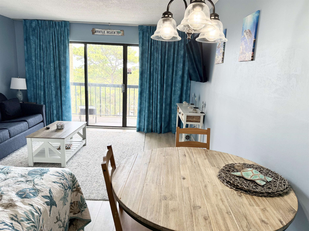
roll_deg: -2.0
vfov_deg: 56.8
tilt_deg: -11.8
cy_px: 116
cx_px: 154
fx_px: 214
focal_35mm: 24
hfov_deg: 71.6
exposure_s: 1/178
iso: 100
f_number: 1.78
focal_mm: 6.76
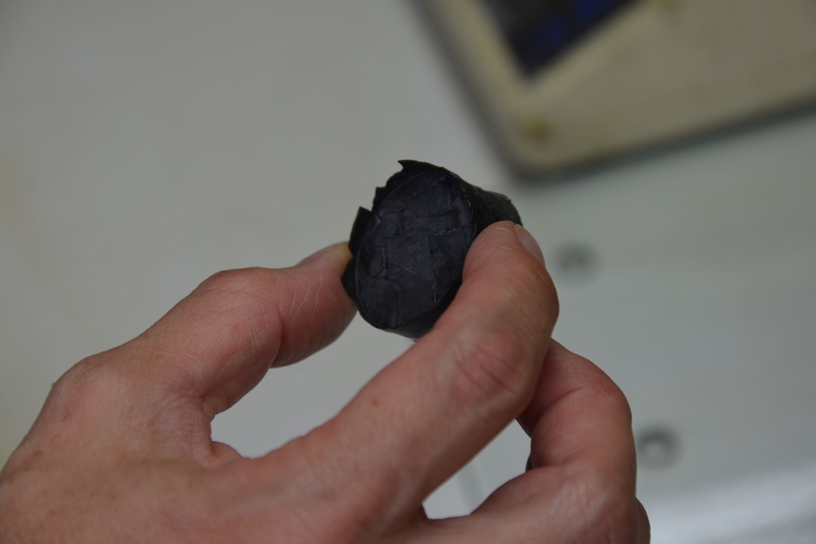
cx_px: 408
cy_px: 272
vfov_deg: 8.7
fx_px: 3570
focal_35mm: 158
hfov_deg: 13.0
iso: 320
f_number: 8
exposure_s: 1/125
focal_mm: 105
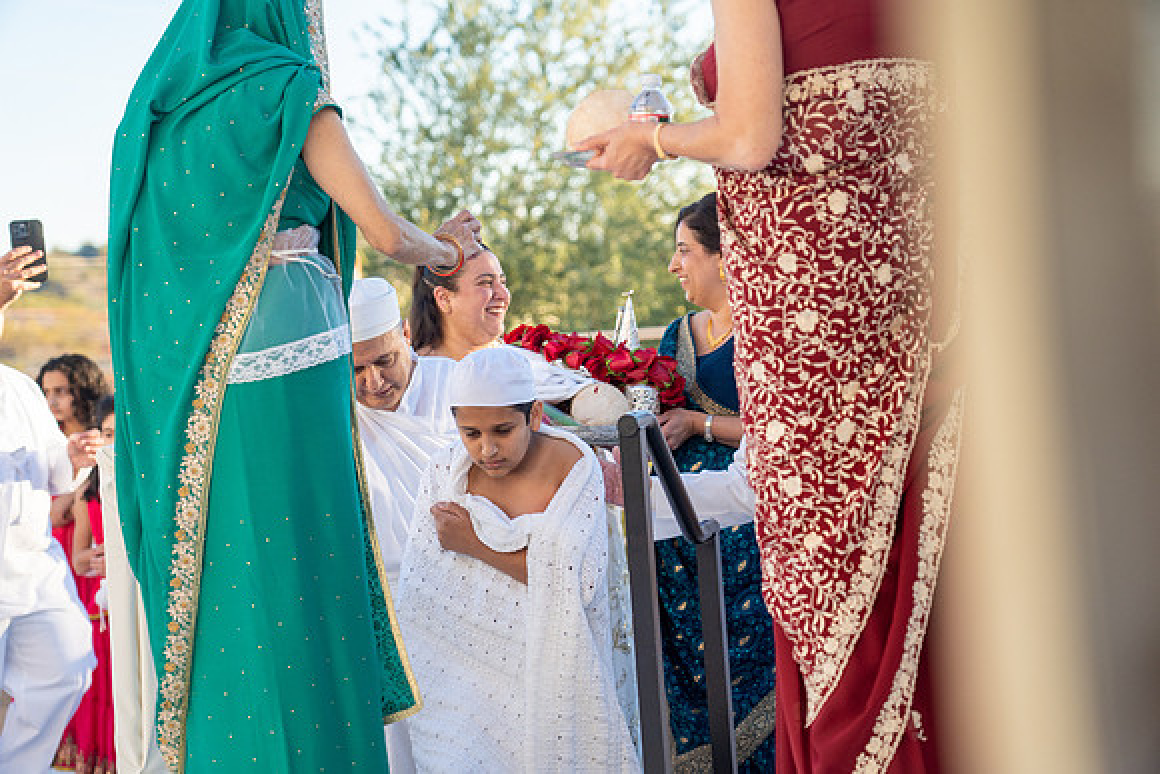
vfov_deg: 15.0
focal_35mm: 91
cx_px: 580
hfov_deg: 22.4
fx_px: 2933
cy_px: 387
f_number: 4
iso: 1000
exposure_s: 1/1000
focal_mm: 91
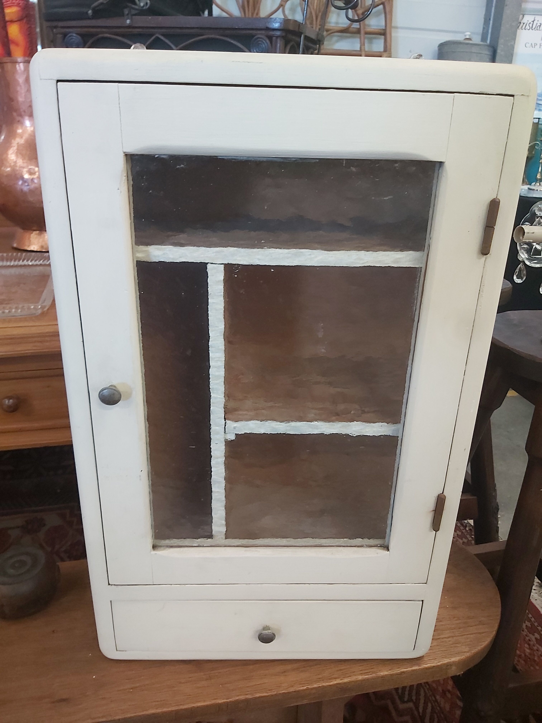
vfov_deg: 67.3
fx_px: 543
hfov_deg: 53.1
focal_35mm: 26
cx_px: 271
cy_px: 362
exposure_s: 1/50
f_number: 1.7
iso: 250
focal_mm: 3.92
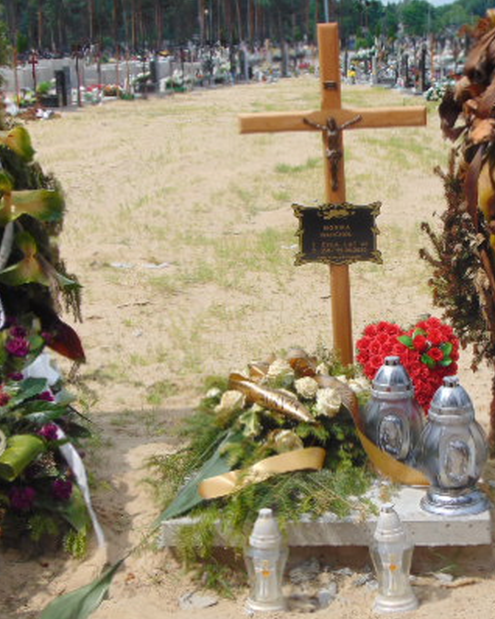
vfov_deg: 28.7
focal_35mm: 66
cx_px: 366
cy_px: 299
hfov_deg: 22.9
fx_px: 1210
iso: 80
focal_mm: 7.6
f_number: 8.7
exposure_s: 1/200
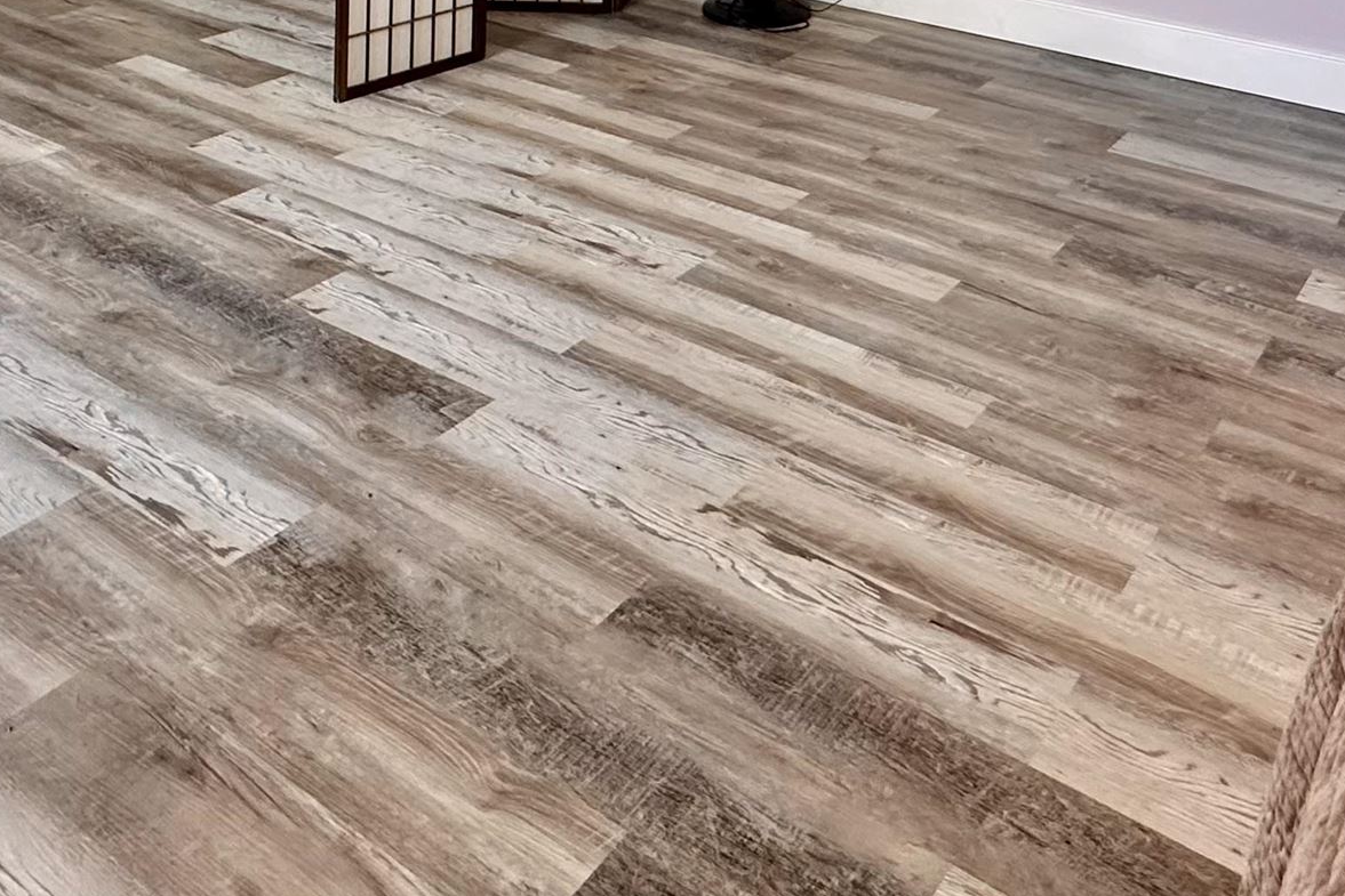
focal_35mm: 38
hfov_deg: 50.6
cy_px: -378
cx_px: 759
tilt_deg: -1.6
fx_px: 1420
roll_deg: -1.0
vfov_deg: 27.0
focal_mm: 2.22
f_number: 2.2
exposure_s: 1/60
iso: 160
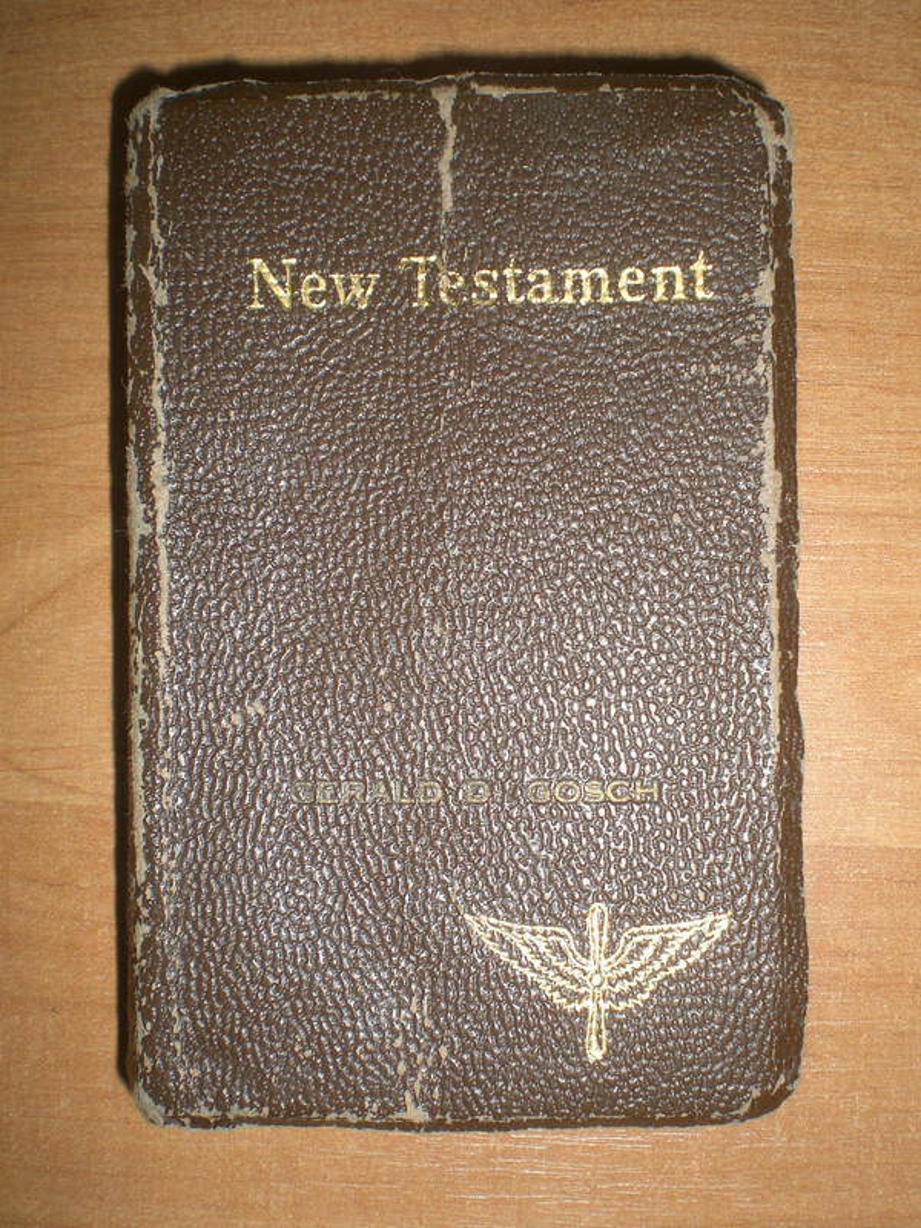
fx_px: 1348
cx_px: 460
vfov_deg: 49.0
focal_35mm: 38
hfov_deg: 37.7
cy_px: 614
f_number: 4.4
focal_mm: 6.3
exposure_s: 1/60
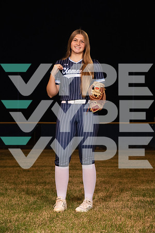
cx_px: 78
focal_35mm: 66
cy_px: 116
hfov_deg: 20.6
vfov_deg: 30.5
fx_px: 426
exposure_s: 1/400
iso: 1250
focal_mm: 66
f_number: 6.3
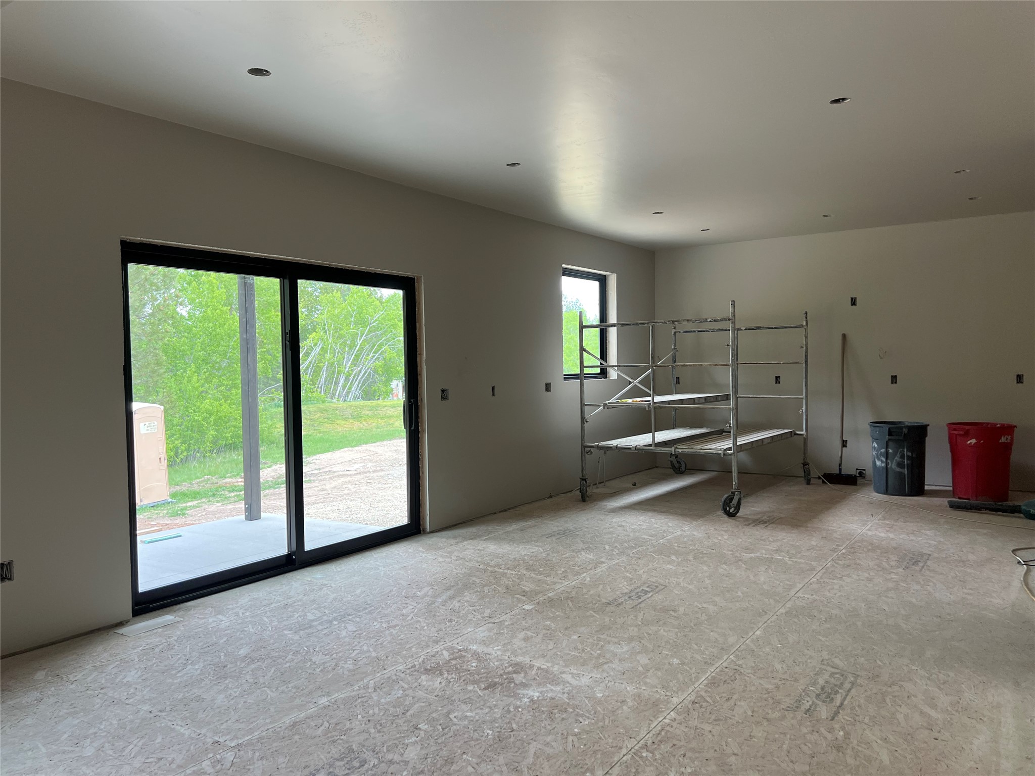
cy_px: 388
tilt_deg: -2.5
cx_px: 518
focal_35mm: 26
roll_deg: +1.3
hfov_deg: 67.3
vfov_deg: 53.1
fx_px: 777
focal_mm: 5.7
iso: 64
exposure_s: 1/121
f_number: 1.5
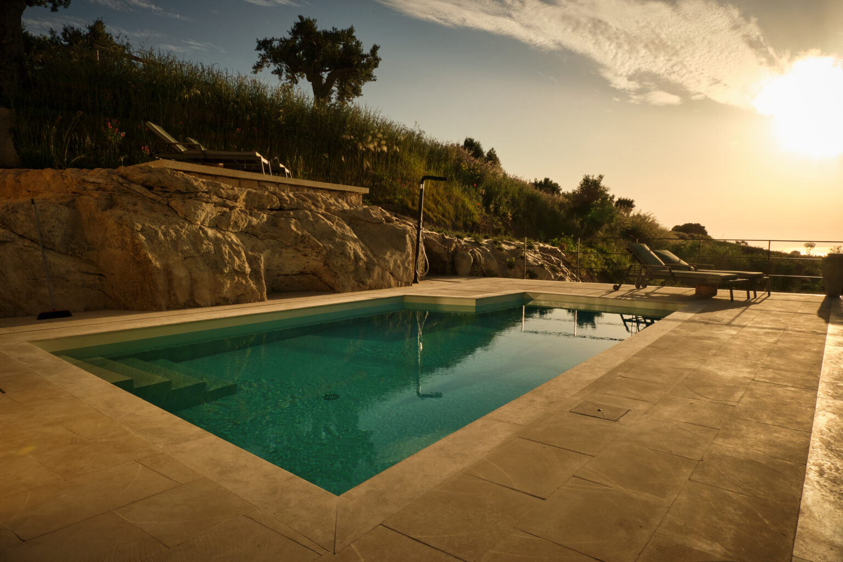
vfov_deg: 53.1
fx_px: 562
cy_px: 281
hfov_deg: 73.7
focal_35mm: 24
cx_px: 422
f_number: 16
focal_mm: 16
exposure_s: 1/250
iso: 250
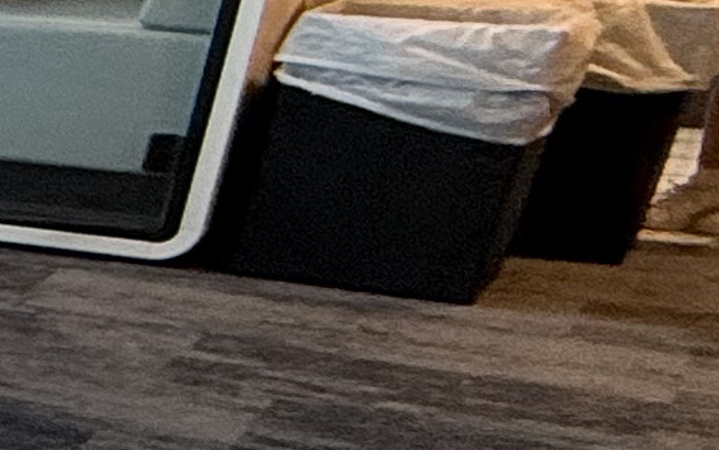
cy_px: 427
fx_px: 2078
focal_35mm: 106
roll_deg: +1.3
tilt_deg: -17.3
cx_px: -1780
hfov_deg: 9.7
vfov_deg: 12.2
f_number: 2.2
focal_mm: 2.22
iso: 100
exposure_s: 1/100
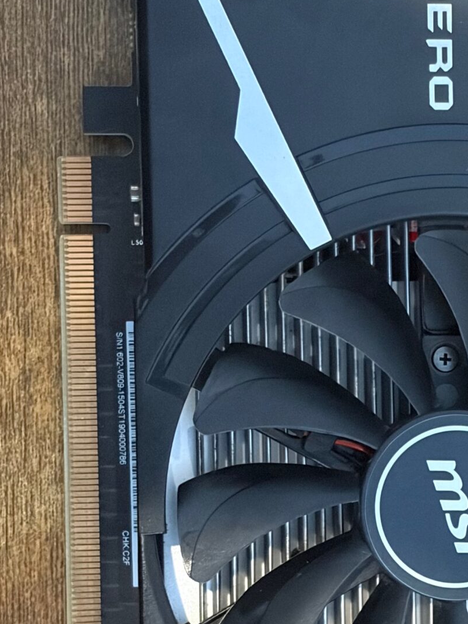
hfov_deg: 11.9
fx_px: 2236
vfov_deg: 15.9
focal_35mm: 124
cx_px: 434
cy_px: 412
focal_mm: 5.96
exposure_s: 1/30
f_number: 1.6
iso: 320
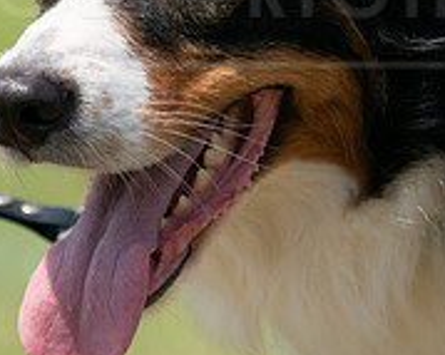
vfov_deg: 1.8
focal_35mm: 863
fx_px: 11360
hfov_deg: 2.2
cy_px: 30
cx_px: 157
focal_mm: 365
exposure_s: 1/4000
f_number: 6.3
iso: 1000
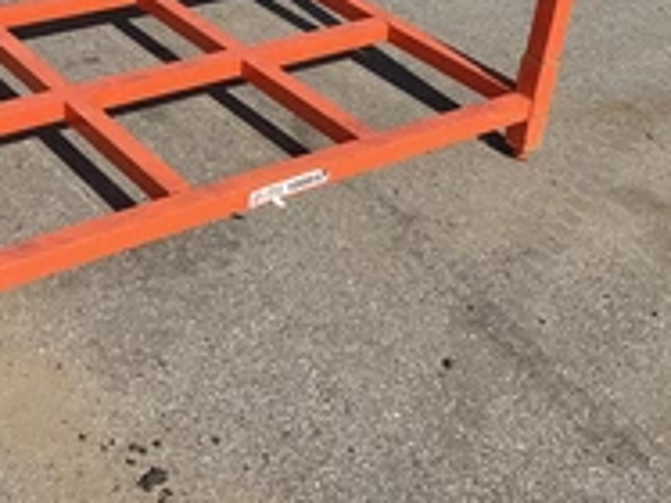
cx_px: 226
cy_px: 40
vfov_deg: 23.0
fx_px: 1201
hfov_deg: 31.0
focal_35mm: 62
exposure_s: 1/2427
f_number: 1.8
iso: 25
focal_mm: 3
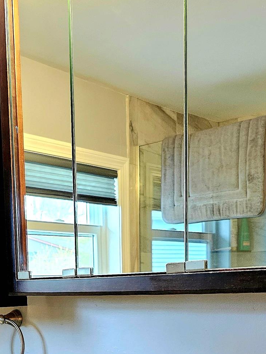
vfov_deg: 32.9
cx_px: 88
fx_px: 553
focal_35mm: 54
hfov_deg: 26.9
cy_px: 347
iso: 1000
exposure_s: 1/120
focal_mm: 6.3
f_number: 1.7
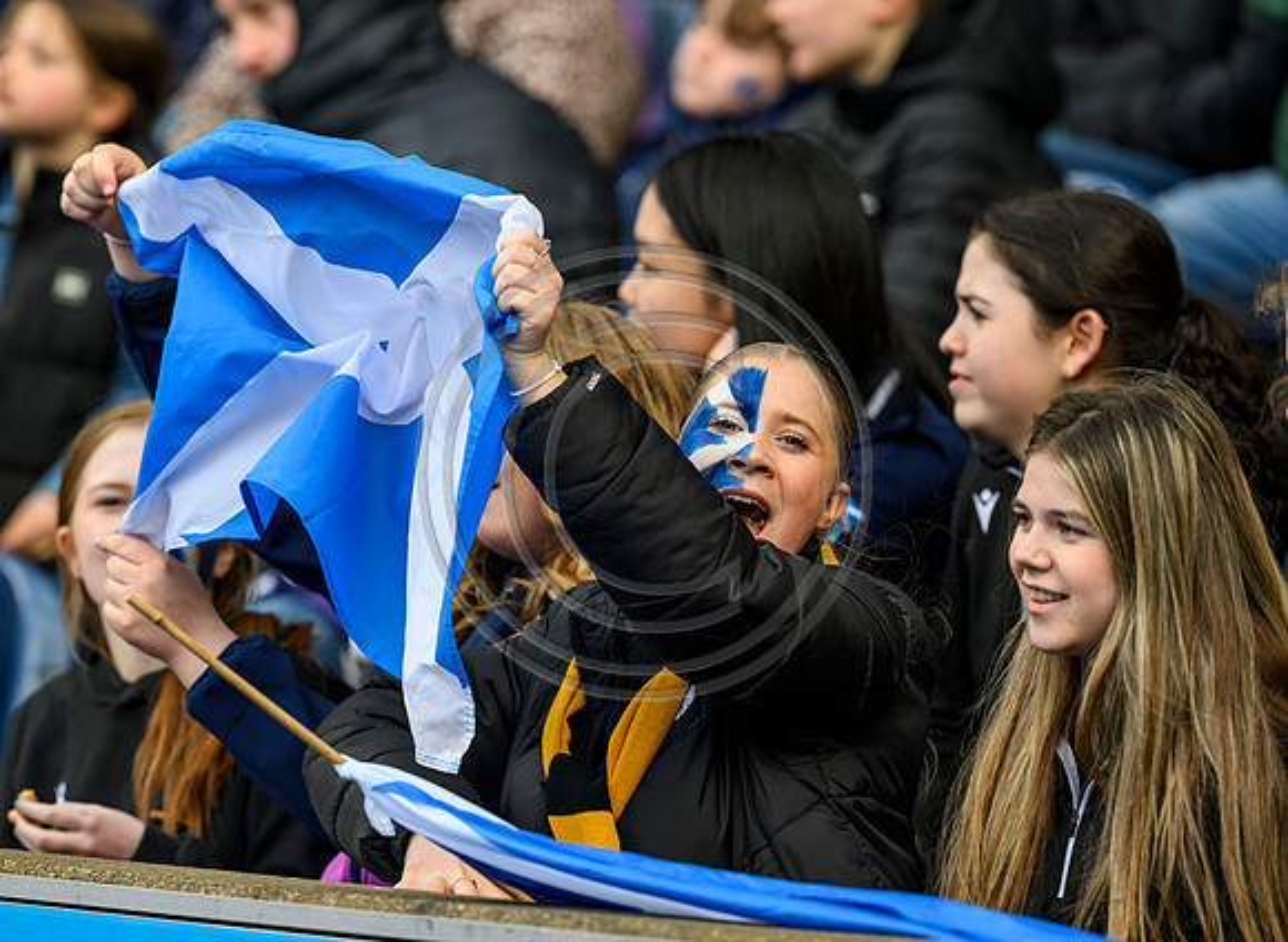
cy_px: 511
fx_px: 17032
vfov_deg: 3.2
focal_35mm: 462
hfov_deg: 4.3
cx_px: 522
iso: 640
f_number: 4
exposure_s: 1/1000
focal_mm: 400
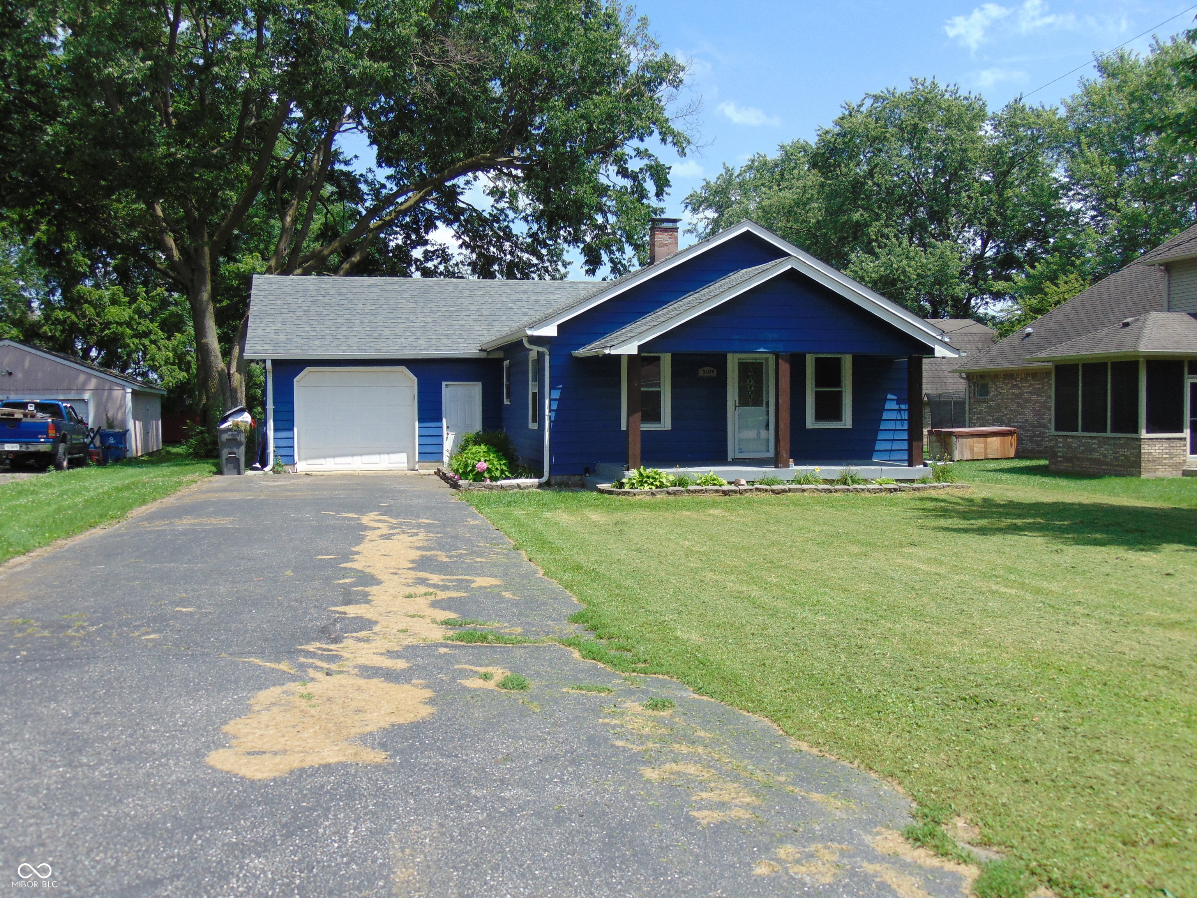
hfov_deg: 55.4
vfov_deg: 42.9
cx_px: 598
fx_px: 1141
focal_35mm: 33
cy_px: 449
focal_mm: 5.8
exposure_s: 1/800
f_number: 3.2
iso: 80
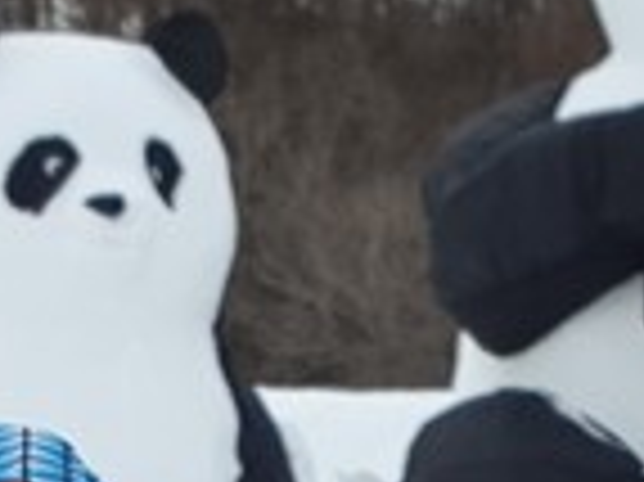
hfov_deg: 15.1
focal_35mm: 131
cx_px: 369
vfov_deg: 10.6
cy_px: 863
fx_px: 2435
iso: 40
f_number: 1.7
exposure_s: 1/990
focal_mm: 2.95
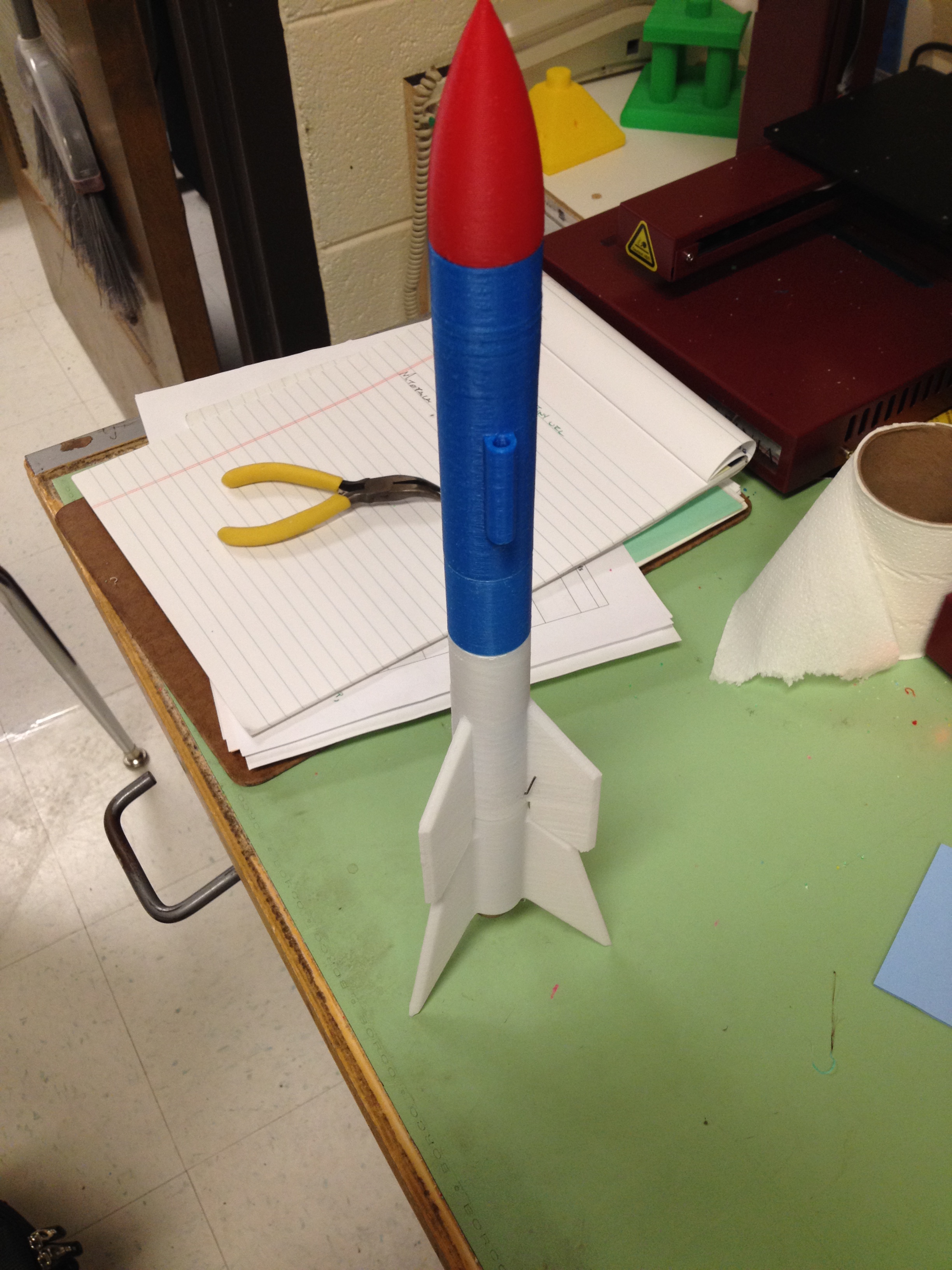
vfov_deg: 52.6
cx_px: 476
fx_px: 1283
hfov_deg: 40.7
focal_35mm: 35
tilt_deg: -48.5
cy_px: 635
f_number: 2.4
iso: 100
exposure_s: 1/20
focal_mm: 4.28
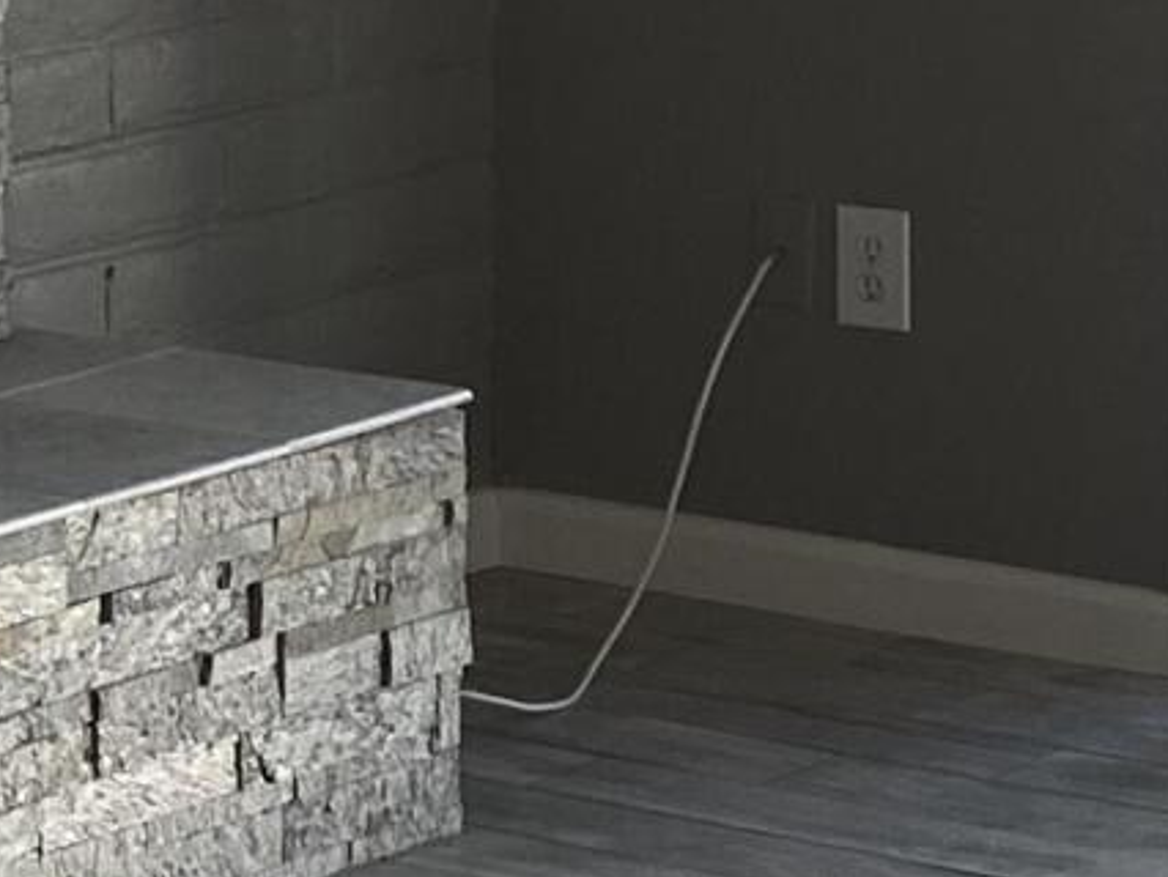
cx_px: -844
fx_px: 6178
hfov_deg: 10.3
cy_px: -301
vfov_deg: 8.0
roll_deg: +0.7
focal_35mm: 183
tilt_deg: -4.0
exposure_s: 1/120
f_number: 1.8
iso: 80
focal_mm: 4.25
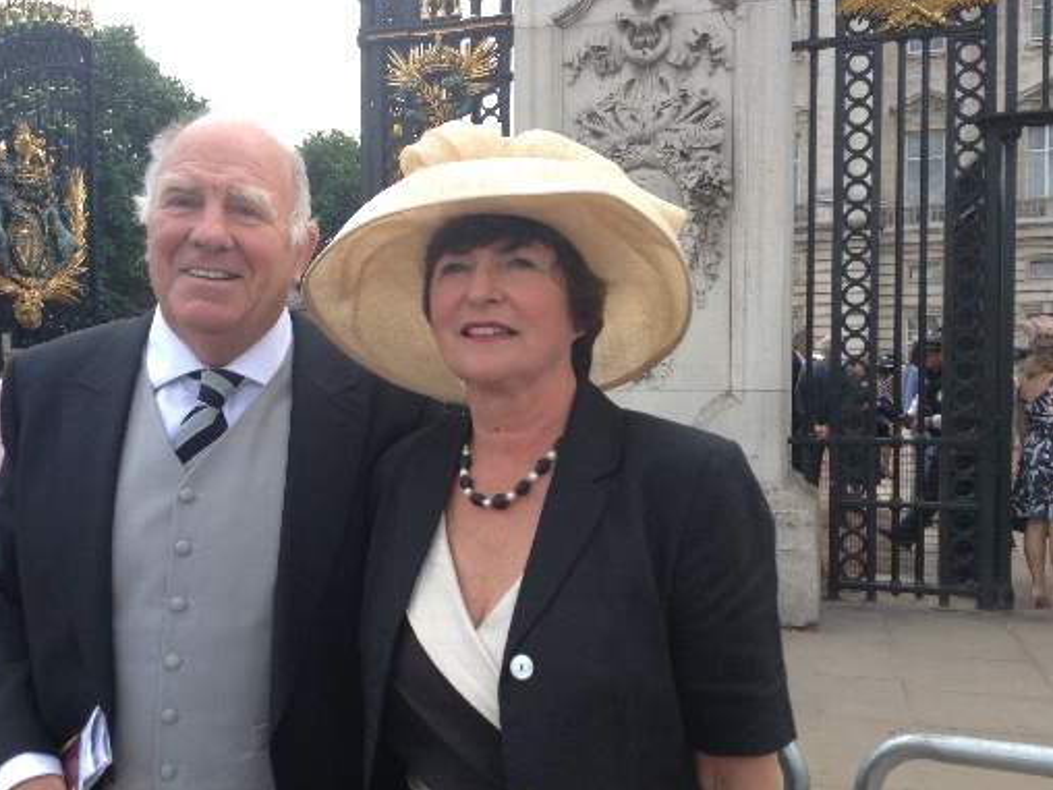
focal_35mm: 37
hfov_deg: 50.0
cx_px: 471
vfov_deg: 38.6
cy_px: 421
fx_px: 1126
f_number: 2.4
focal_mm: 3.3
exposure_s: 1/313
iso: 25
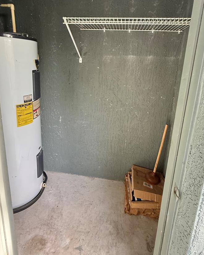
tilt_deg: -11.9
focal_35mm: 20
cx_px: 109
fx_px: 151
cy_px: 94
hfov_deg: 68.0
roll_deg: -3.2
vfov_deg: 78.8
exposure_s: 1/74
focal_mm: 2.22
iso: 320
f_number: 2.2
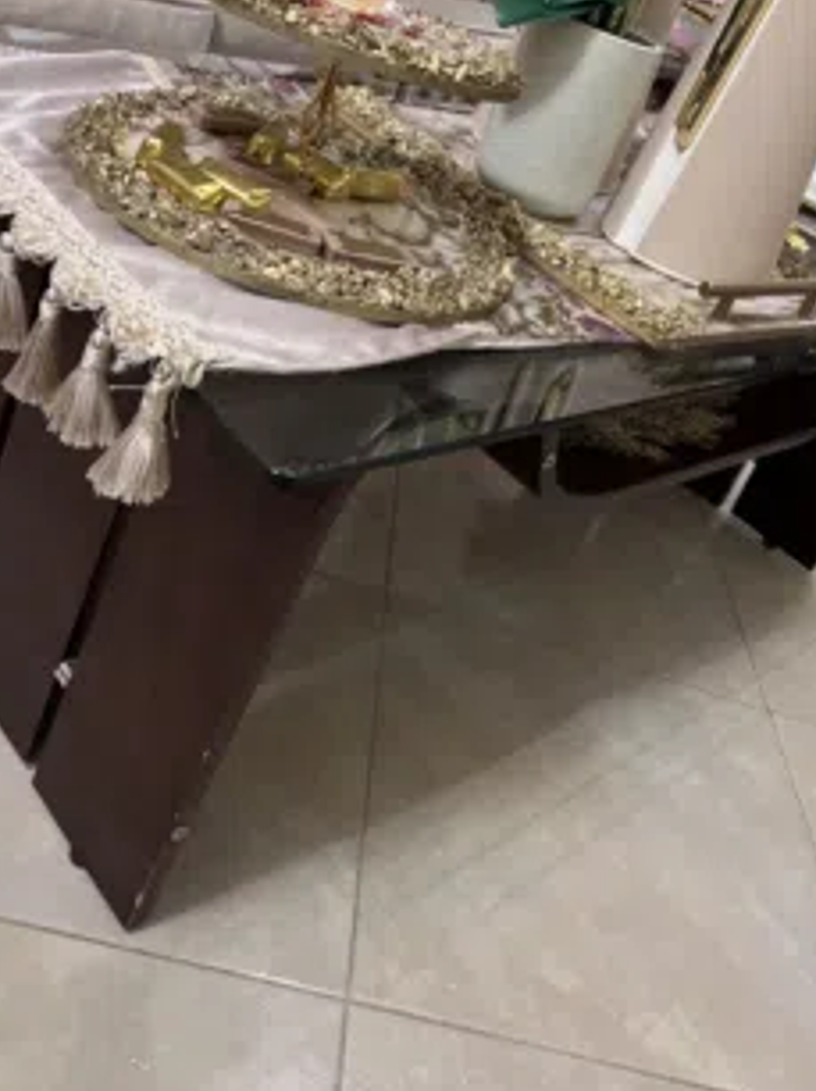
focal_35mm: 34
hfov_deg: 41.7
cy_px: 471
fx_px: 1070
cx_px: 435
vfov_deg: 53.8
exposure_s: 1/50
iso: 500
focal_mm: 5.7
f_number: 1.5
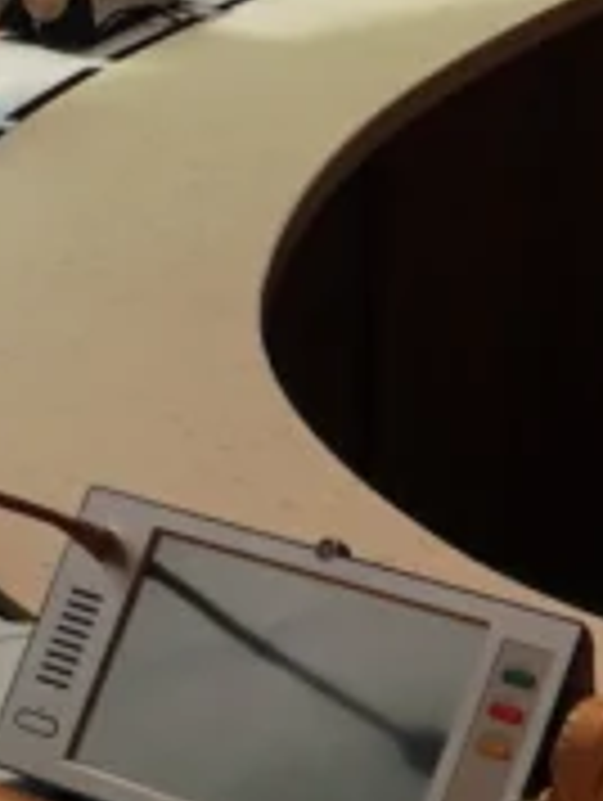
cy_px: -518
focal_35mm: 175
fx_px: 4055
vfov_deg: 10.7
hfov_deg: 8.1
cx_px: -558
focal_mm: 18
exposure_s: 1/100
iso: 100
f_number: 5.6
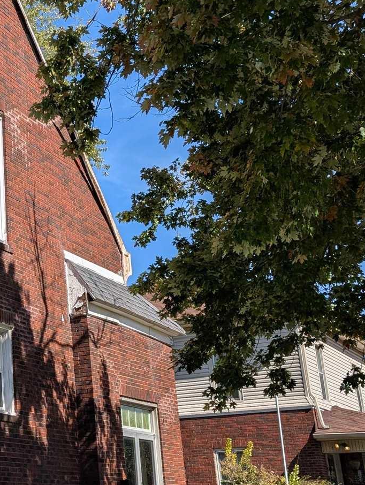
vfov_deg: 31.6
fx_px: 856
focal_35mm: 61
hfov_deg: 22.4
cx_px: -60
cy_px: 207
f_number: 1.68
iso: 20
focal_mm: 6.9
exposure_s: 1/1232
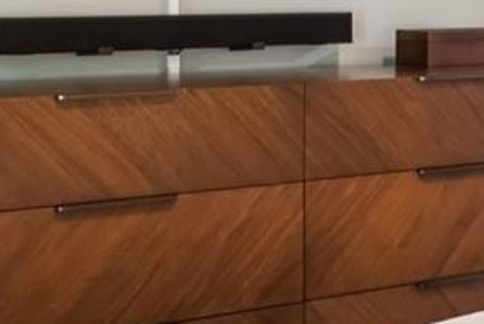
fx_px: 1611
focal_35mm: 120
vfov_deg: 11.4
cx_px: 422
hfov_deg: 16.9
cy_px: 4
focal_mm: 16.8
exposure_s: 2
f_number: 13
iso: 100
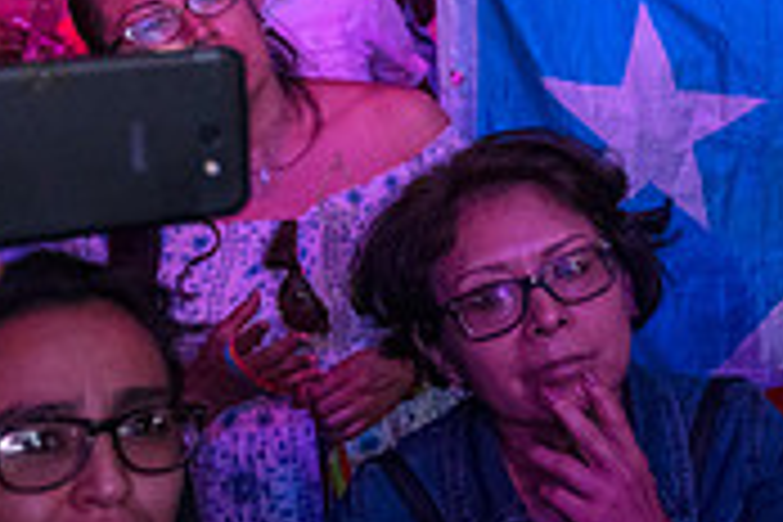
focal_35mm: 80
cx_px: 914
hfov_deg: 23.4
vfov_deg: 16.7
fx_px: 1740
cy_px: 11
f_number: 3.2
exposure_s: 1/400
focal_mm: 24
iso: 3200
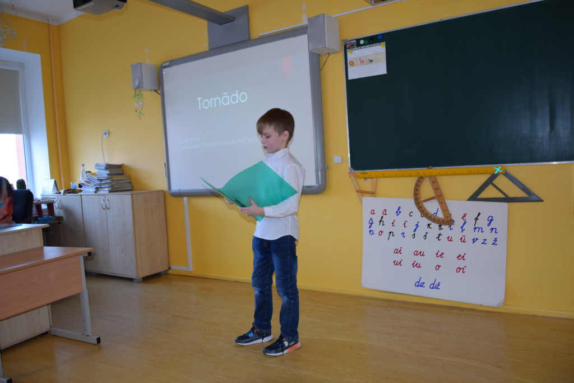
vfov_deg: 47.9
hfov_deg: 67.4
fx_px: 431
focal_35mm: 27
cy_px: 192
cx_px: 287
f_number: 3.5
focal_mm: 18
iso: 450
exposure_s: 1/60
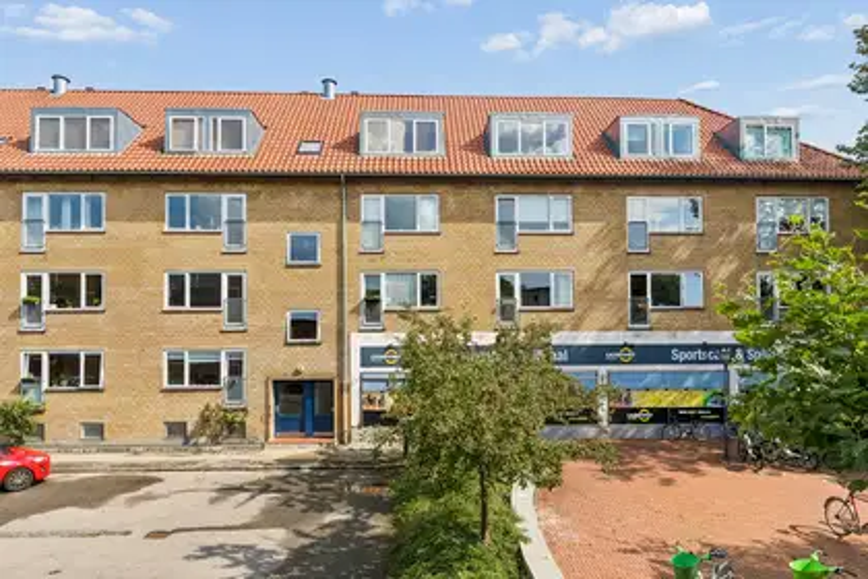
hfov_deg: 83.3
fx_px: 488
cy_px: 290
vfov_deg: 61.3
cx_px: 434
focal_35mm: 20
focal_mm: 13.5
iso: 400
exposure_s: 1/2000
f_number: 6.3
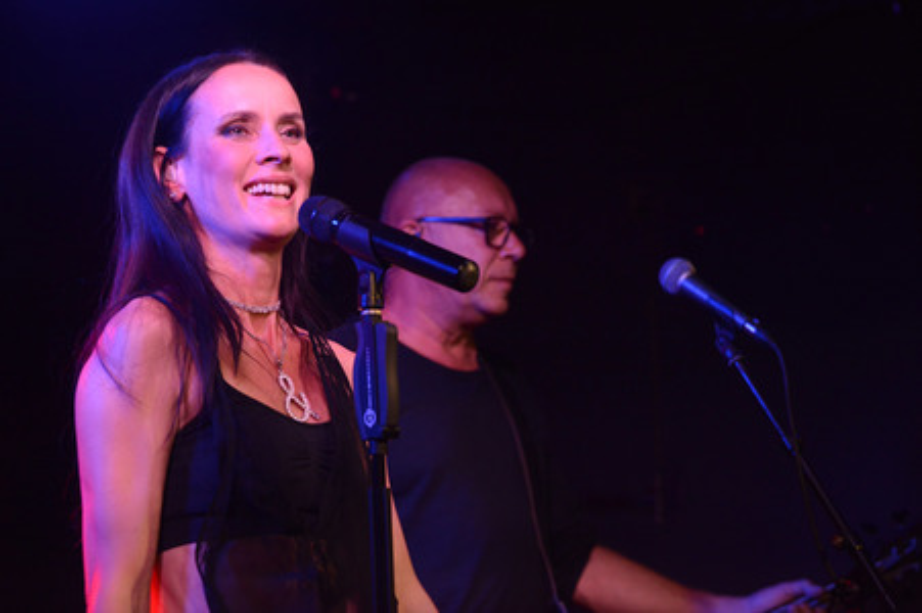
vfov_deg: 15.9
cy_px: 306
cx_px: 461
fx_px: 2201
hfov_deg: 23.7
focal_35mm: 86
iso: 4000
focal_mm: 86
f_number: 4
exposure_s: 1/320
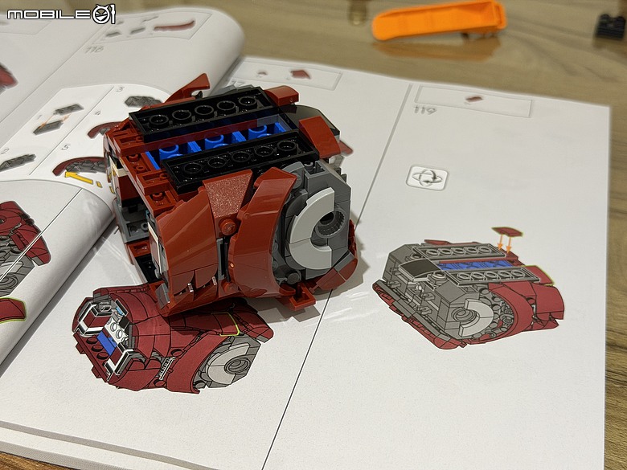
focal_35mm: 48
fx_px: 869
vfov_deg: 30.3
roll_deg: -1.8
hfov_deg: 39.7
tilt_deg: -37.0
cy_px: 235
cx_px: 314
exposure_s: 1/60
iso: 250
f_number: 1.78
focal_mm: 6.76
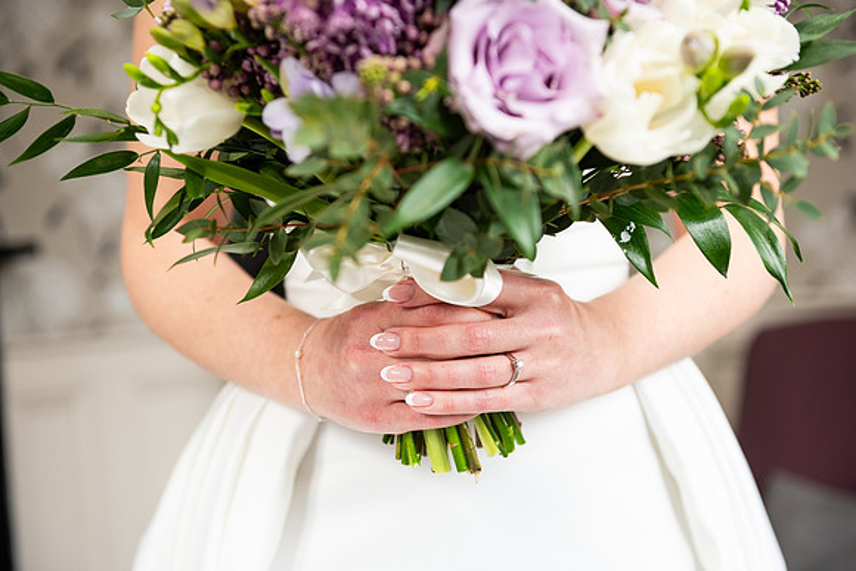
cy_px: 286
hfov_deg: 35.6
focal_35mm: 56
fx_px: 1332
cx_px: 428
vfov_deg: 24.2
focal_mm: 56
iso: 640
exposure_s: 1/160
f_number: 3.5
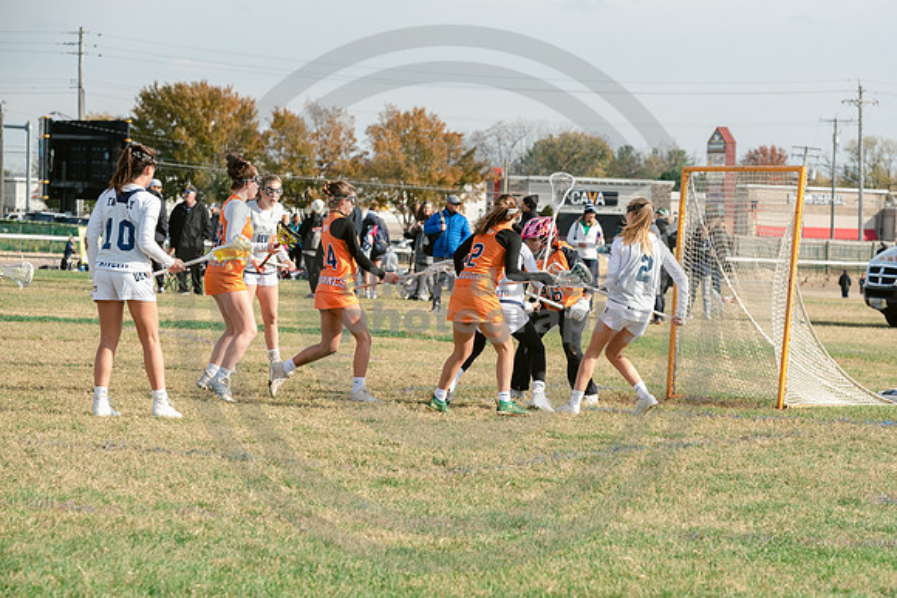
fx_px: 4075
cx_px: 564
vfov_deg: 8.4
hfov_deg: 12.6
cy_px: 376
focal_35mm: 164
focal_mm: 130
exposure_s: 1/800
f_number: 7.1
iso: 250
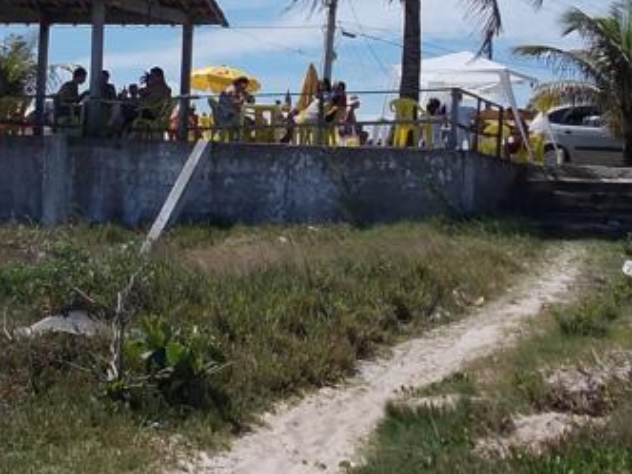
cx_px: 255
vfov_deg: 17.6
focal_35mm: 83
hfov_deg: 23.5
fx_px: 1515
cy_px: 93
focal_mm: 6.1
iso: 80
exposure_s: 1/400
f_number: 6.5
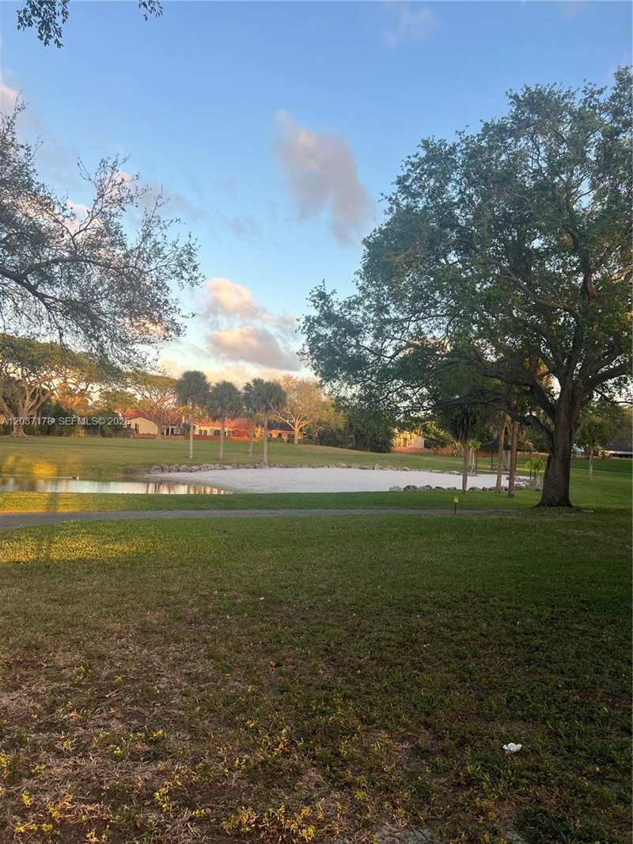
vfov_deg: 67.3
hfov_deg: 53.1
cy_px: 422
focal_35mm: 26
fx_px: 634
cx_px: 316
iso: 50
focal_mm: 5.7
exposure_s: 1/581
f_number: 1.5
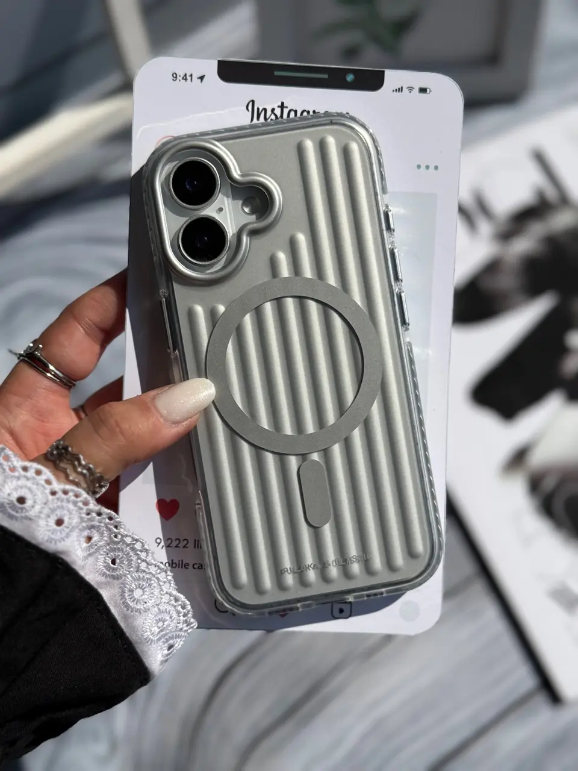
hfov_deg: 30.3
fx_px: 1069
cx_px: 289
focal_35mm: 48
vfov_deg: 39.7
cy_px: 386
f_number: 1.78
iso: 64
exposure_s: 1/11364
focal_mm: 6.76
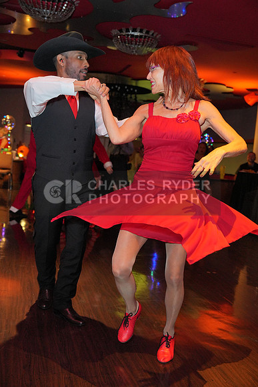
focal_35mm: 37
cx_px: 129
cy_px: 194
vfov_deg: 51.9
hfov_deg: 36.0
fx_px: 397
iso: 4000
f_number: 4
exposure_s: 1/200
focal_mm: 37
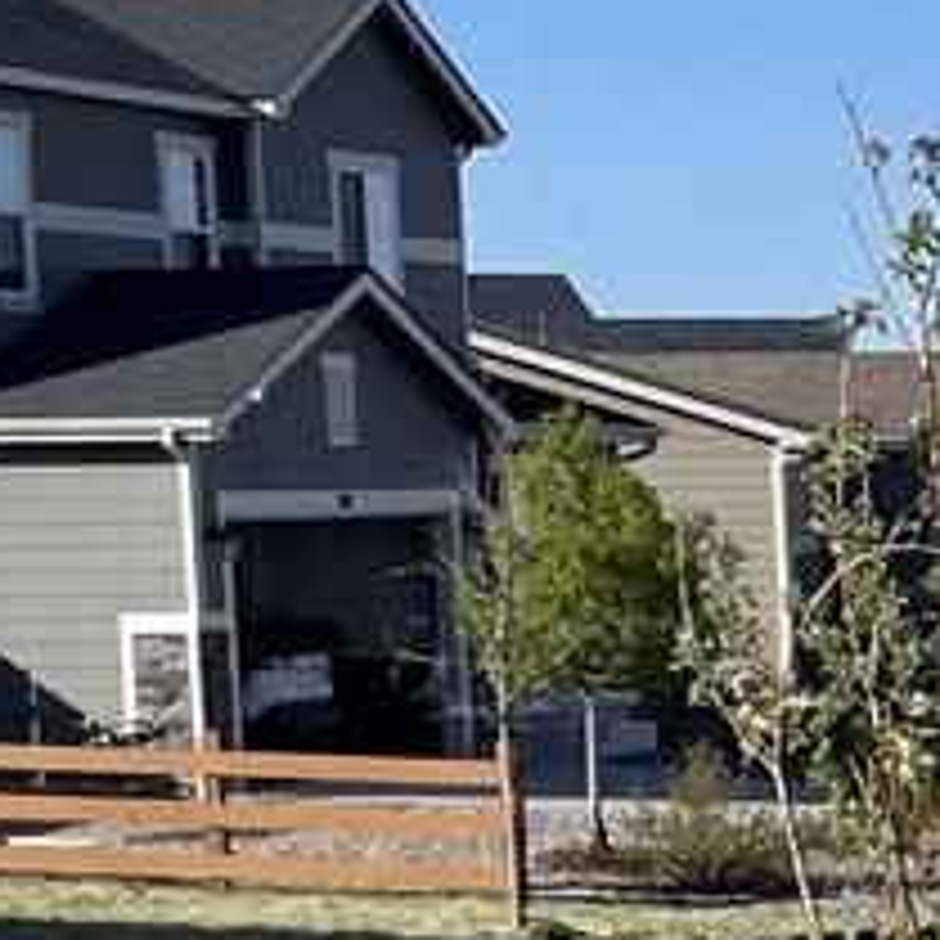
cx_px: 2420
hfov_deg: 8.8
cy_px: 1066
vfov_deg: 9.8
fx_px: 5407
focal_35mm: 176
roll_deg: +0.7
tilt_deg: -5.7
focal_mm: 4.2
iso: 32
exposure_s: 1/3300
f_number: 1.6
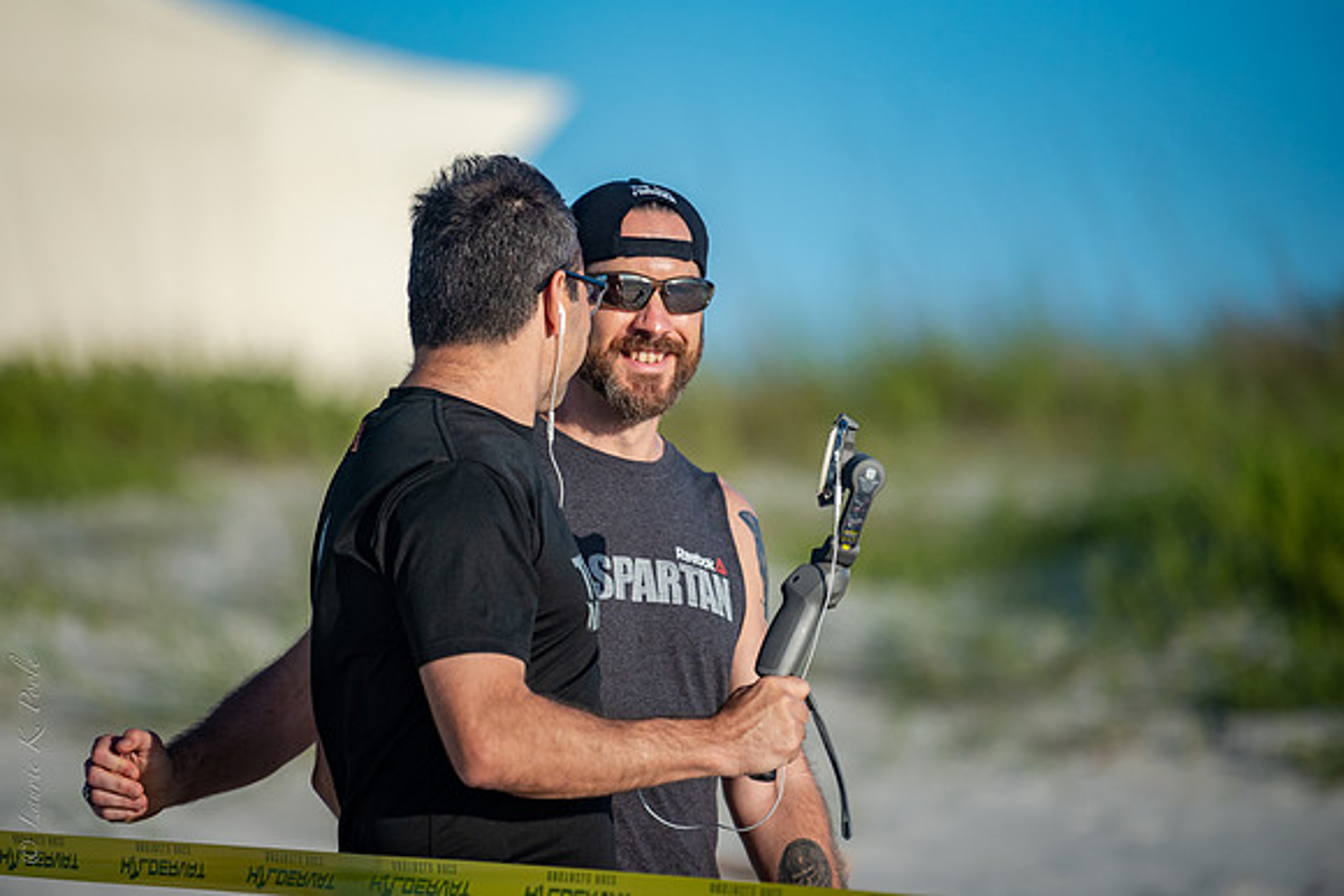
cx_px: 571
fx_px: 8593
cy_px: 380
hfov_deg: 8.9
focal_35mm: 230
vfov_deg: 6.0
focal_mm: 200
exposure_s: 1/4000
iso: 400
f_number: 2.8
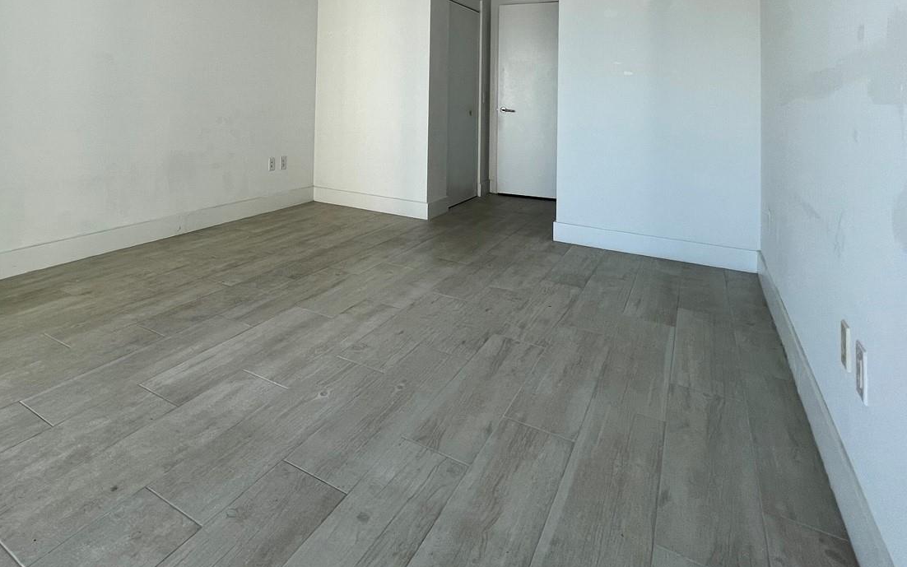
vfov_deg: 54.0
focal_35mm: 20
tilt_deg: +1.9
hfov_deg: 83.4
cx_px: 341
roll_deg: -0.9
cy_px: 84
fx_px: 494
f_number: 1.8
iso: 32
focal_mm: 1.57
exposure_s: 1/110
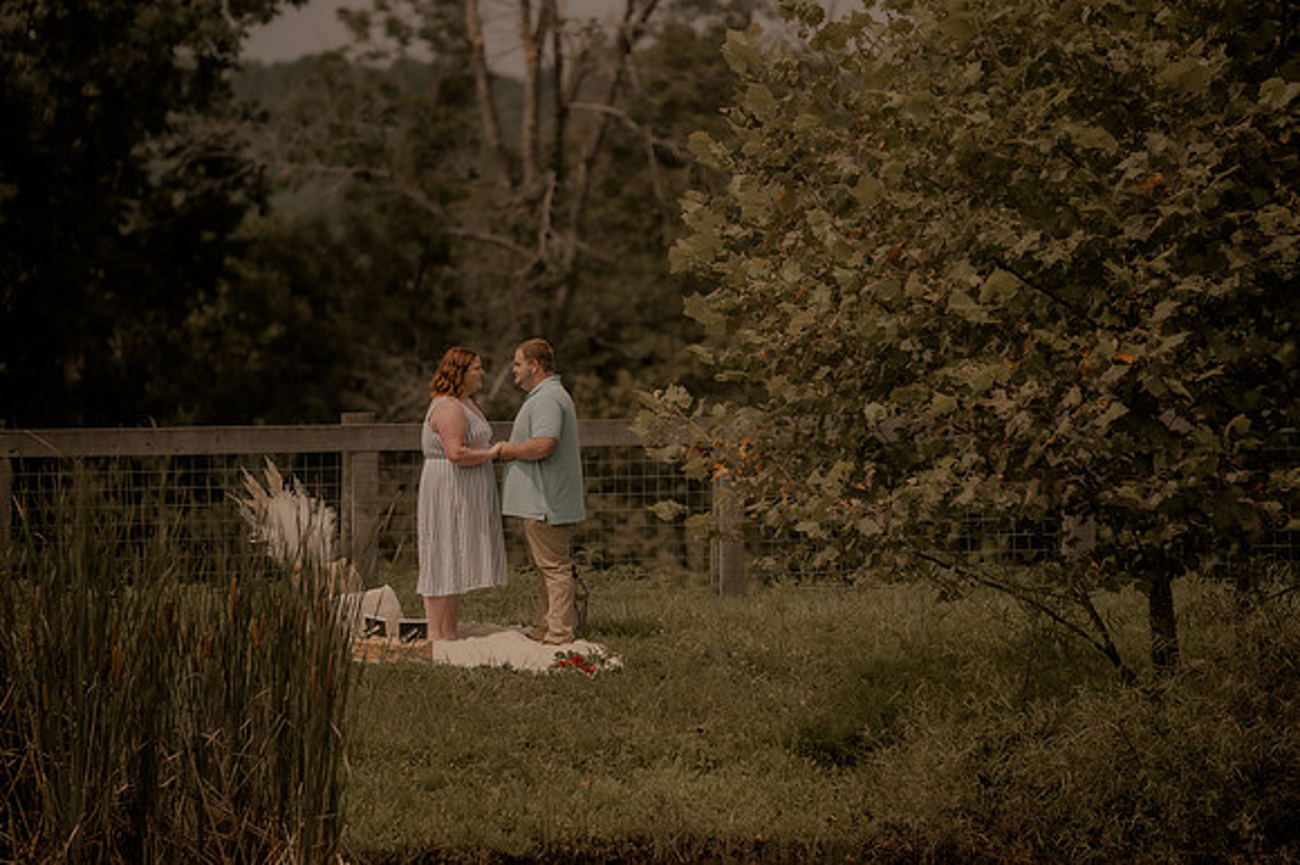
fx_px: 7348
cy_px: 432
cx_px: 650
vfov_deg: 6.7
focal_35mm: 204
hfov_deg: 10.1
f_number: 2.8
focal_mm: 200
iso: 125
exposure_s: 1/1600
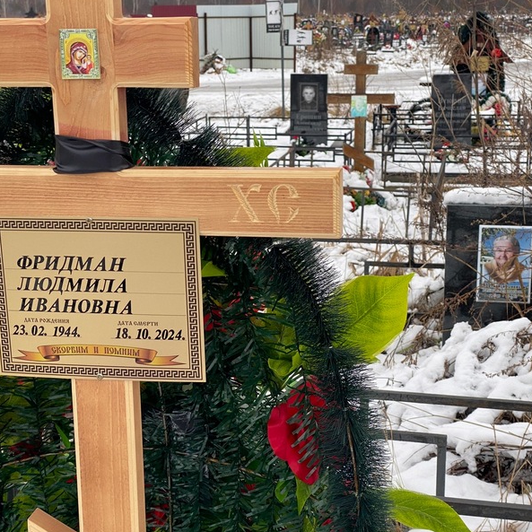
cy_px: 266
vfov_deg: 27.7
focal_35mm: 62
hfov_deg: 27.7
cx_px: 241
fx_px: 1078
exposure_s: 1/122
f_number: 2
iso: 25
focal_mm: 6
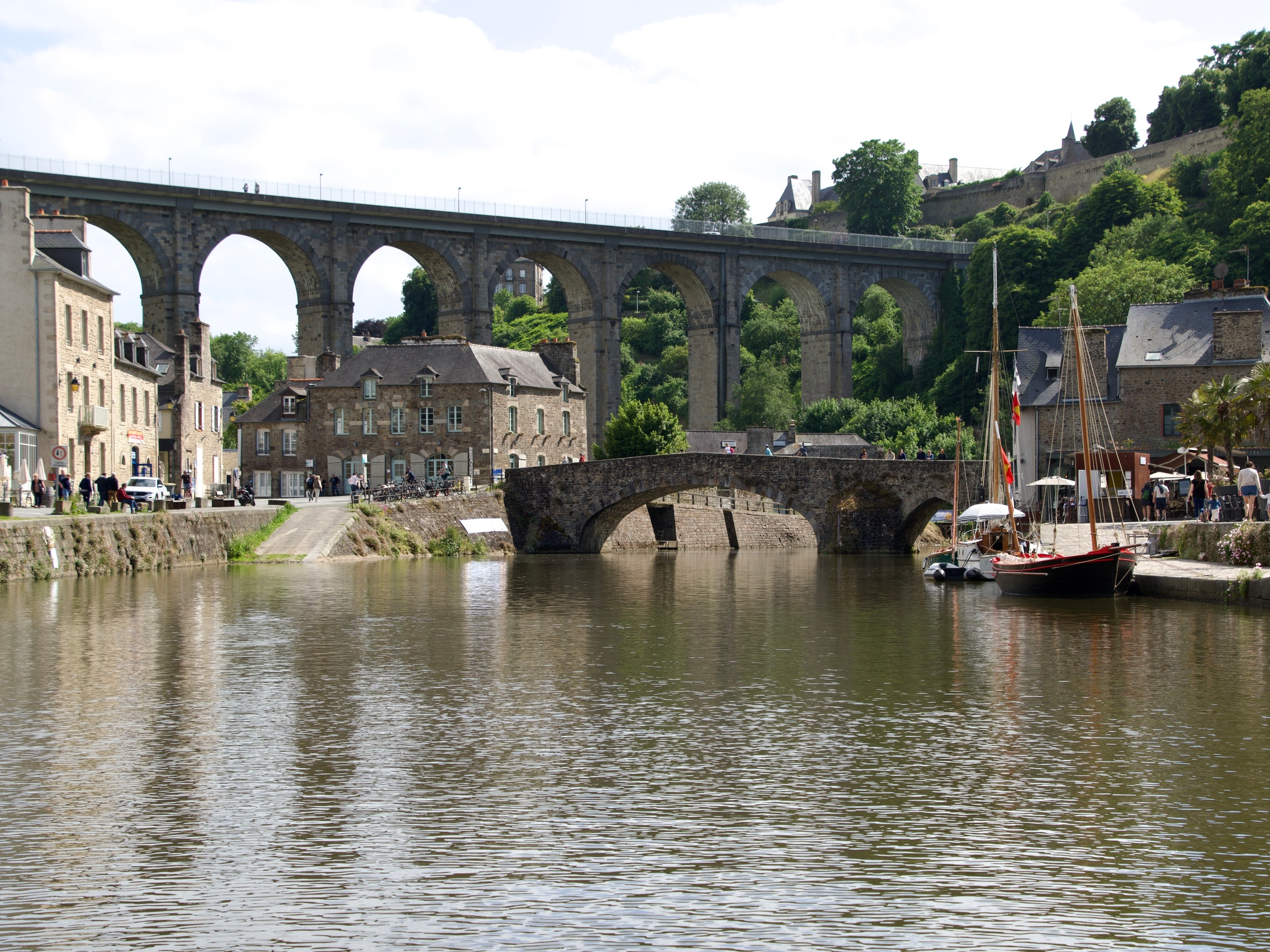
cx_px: 666
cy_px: 476
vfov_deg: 22.6
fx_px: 2385
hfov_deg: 29.8
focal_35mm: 65
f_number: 9
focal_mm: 40
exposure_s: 1/320
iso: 100
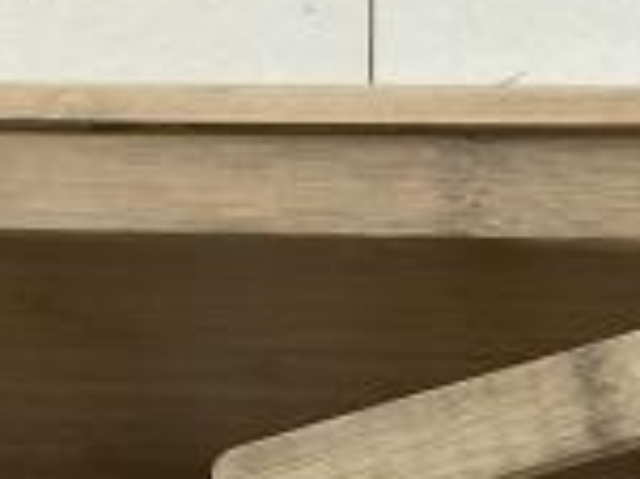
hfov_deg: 17.1
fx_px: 2124
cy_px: 687
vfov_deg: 12.3
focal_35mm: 115
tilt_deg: -69.7
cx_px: 178
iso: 80
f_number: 2.2
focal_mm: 4.15
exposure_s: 1/33
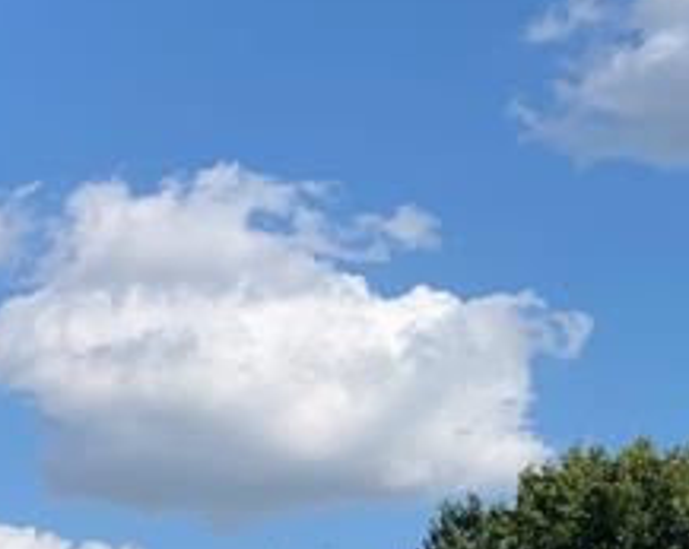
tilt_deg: +3.9
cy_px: 841
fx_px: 2444
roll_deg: +0.8
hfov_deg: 16.0
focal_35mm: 120
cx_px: 314
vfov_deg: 12.2
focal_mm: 4.25
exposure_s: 1/1953
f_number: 1.8
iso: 25
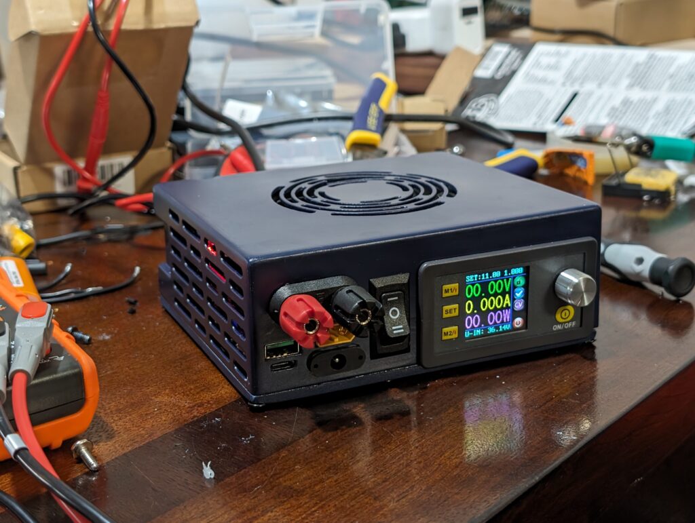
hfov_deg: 38.9
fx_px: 985
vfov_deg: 29.7
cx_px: 348
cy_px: 262
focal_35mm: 49
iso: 186
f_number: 1.68
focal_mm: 6.9
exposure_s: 1/40
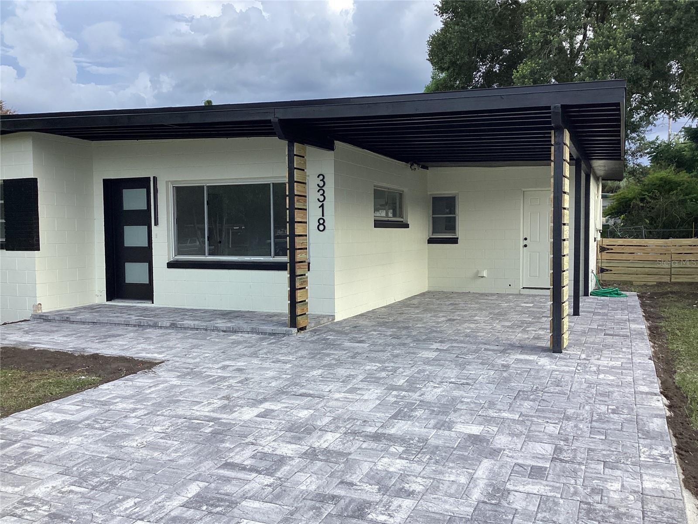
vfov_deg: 45.4
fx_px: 625
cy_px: 262
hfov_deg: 58.4
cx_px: 349
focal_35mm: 31
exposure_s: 1/631
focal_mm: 3.3
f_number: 2.4
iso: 25
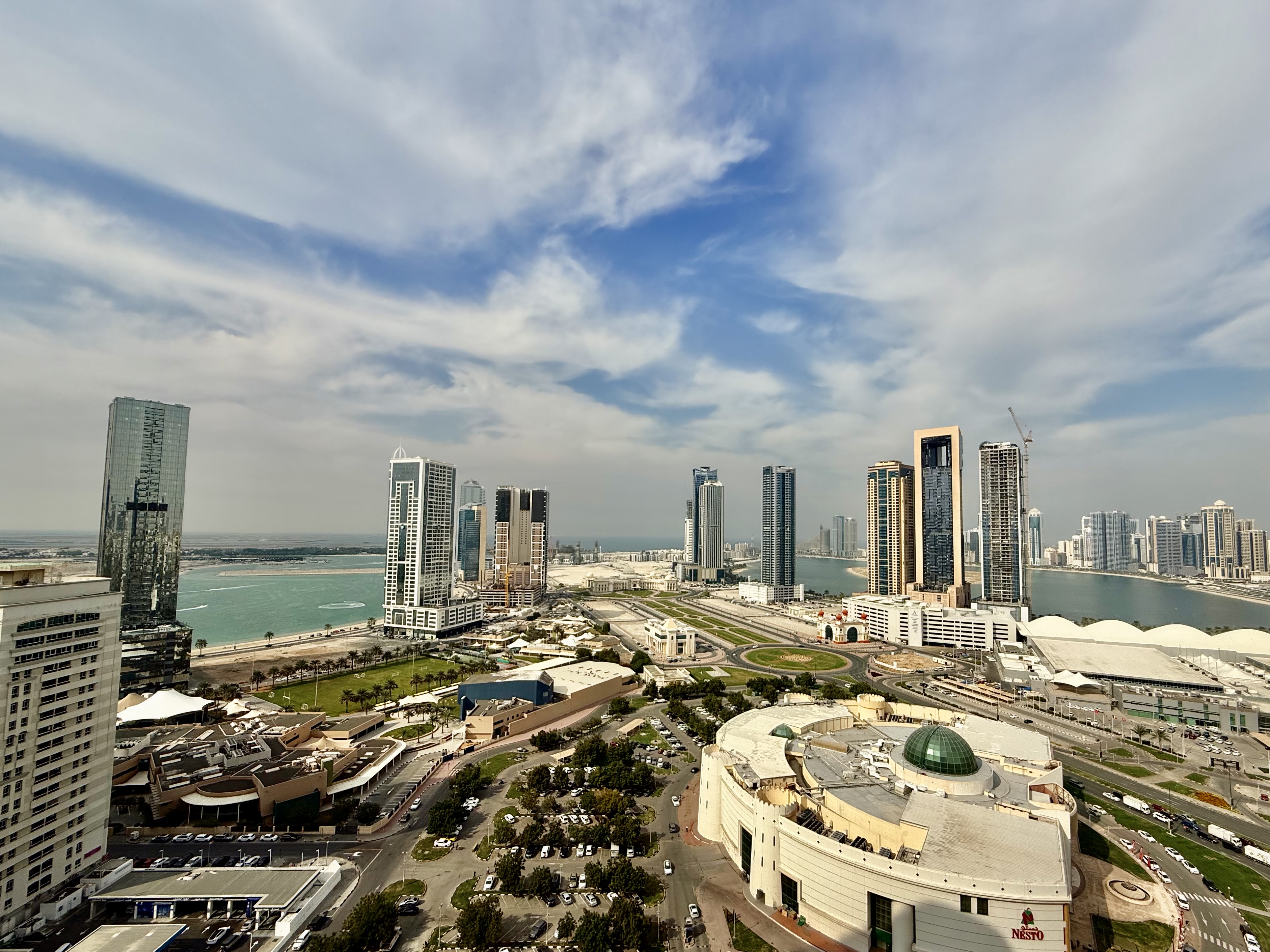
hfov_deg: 98.1
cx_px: 668
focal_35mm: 15
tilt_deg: +3.7
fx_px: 550
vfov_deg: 81.7
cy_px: 500
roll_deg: -1.0
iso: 50
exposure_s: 1/3663
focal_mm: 2.22
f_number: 2.2
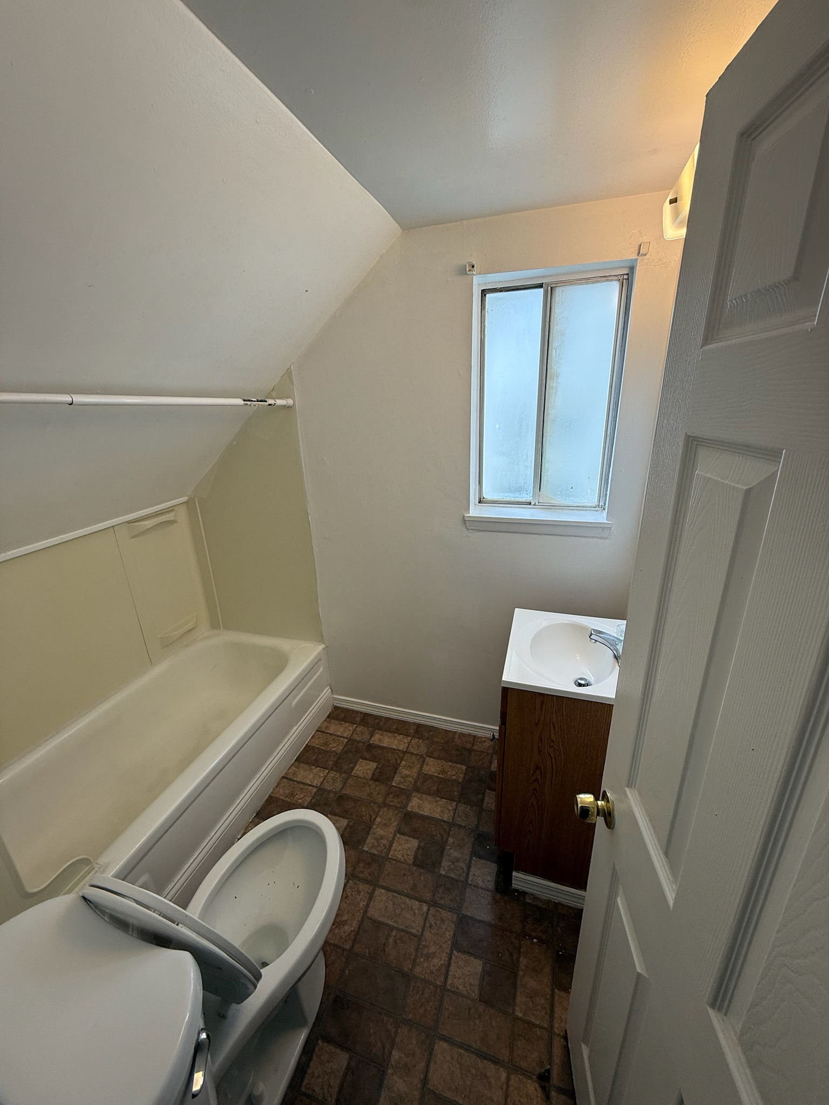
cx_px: 414
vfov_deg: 102.1
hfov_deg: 85.7
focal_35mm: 14
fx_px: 447
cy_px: 552
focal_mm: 2.22
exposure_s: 1/120
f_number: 2.2
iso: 64
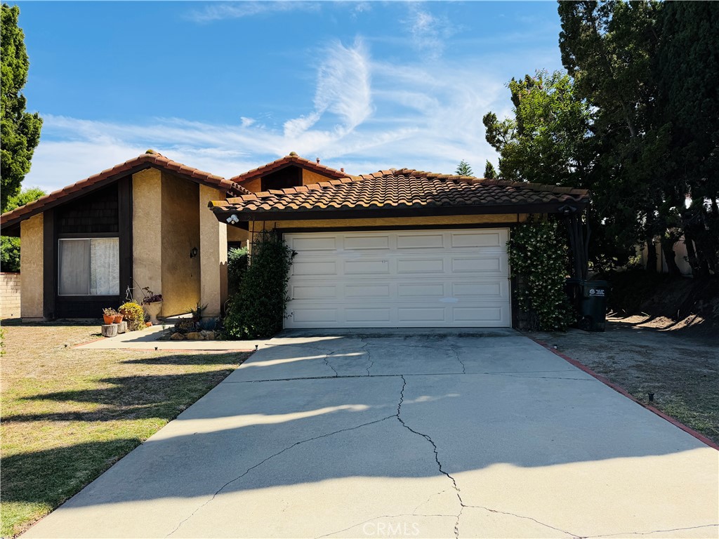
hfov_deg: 71.6
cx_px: 360
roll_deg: +1.0
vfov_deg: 56.8
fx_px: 498
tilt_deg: +1.5
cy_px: 270
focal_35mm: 24
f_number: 1.78
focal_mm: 6.76
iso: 80
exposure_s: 1/3584
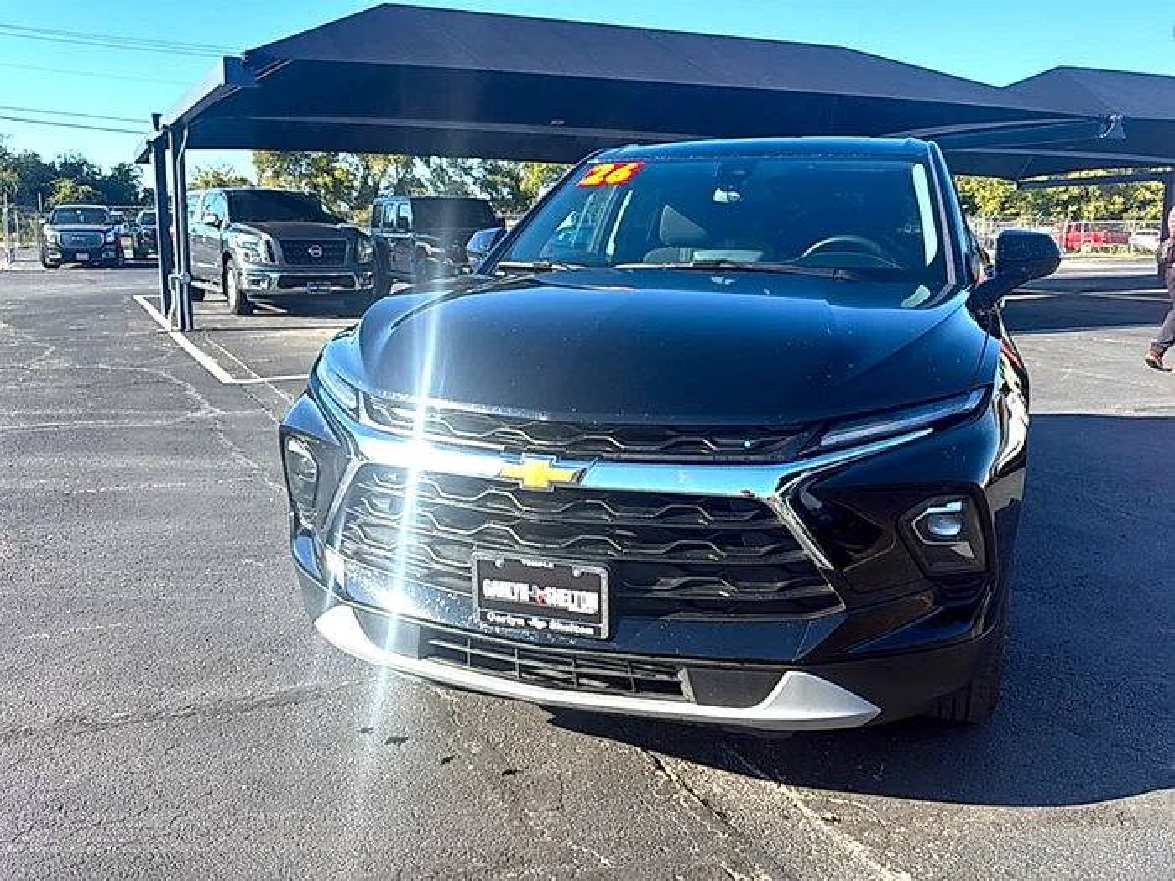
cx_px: 588
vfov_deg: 54.9
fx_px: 849
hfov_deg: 69.4
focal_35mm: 25
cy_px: 440
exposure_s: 1/1522
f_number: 1.78
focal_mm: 6.76
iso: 80
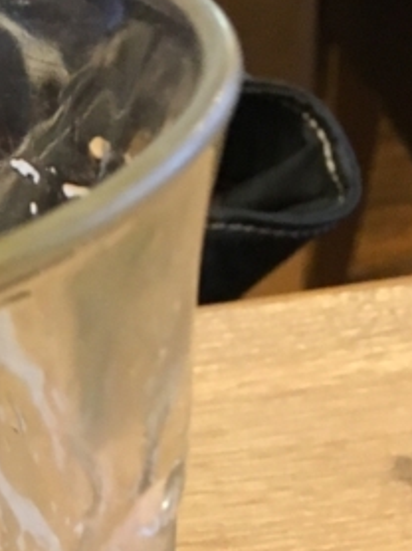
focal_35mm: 107
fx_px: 1701
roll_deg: +11.0
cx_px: -154
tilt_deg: -36.7
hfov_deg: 13.2
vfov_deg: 17.3
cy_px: 702
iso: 125
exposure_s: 1/30
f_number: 2.2
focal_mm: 4.15
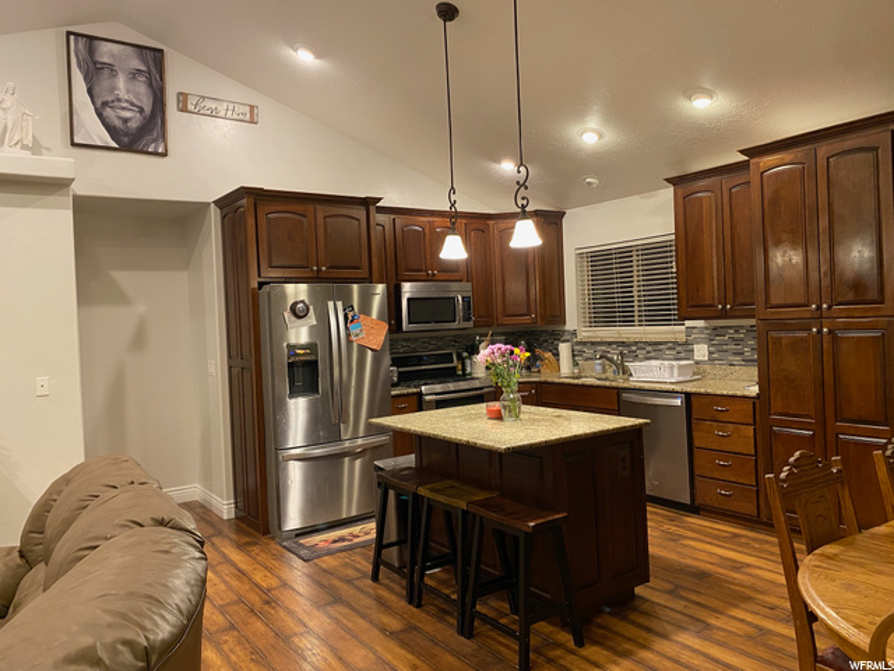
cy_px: 336
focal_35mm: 26
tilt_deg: -0.6
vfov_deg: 53.1
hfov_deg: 67.3
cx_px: 447
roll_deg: +2.1
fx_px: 671
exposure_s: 1/60
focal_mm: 4.25
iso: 250
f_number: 1.8
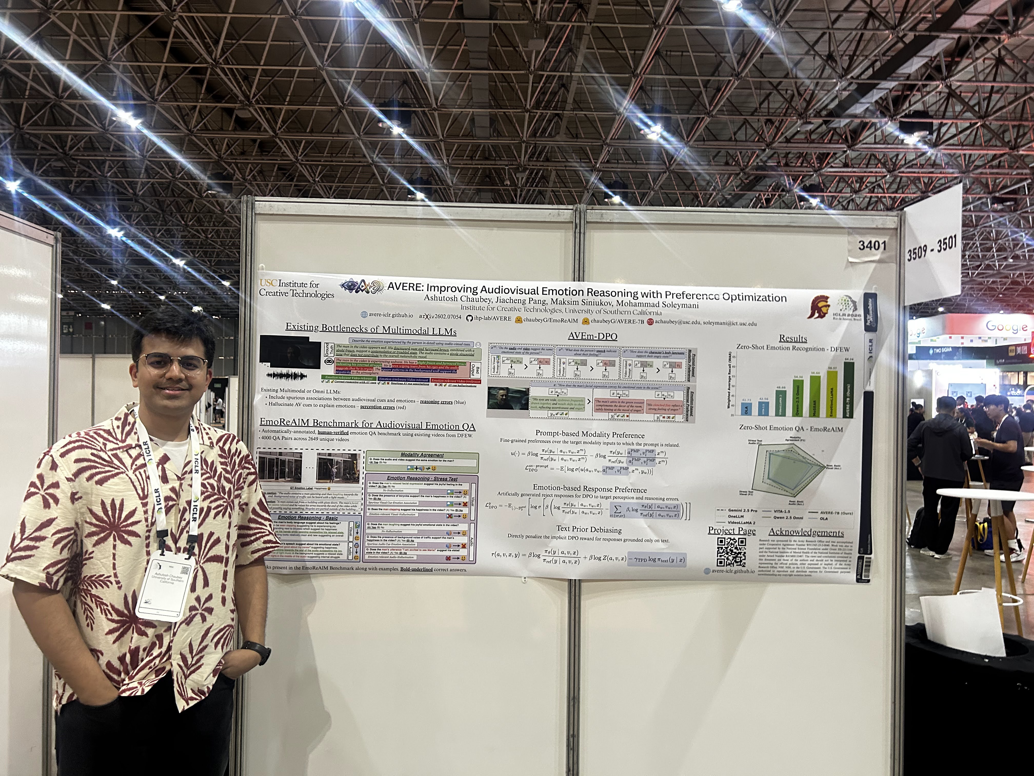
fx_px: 777
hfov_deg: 67.3
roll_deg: +0.0
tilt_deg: +0.0
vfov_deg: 53.1
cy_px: 388
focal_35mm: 26
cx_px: 517
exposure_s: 1/60
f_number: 1.5
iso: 200
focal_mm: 5.7
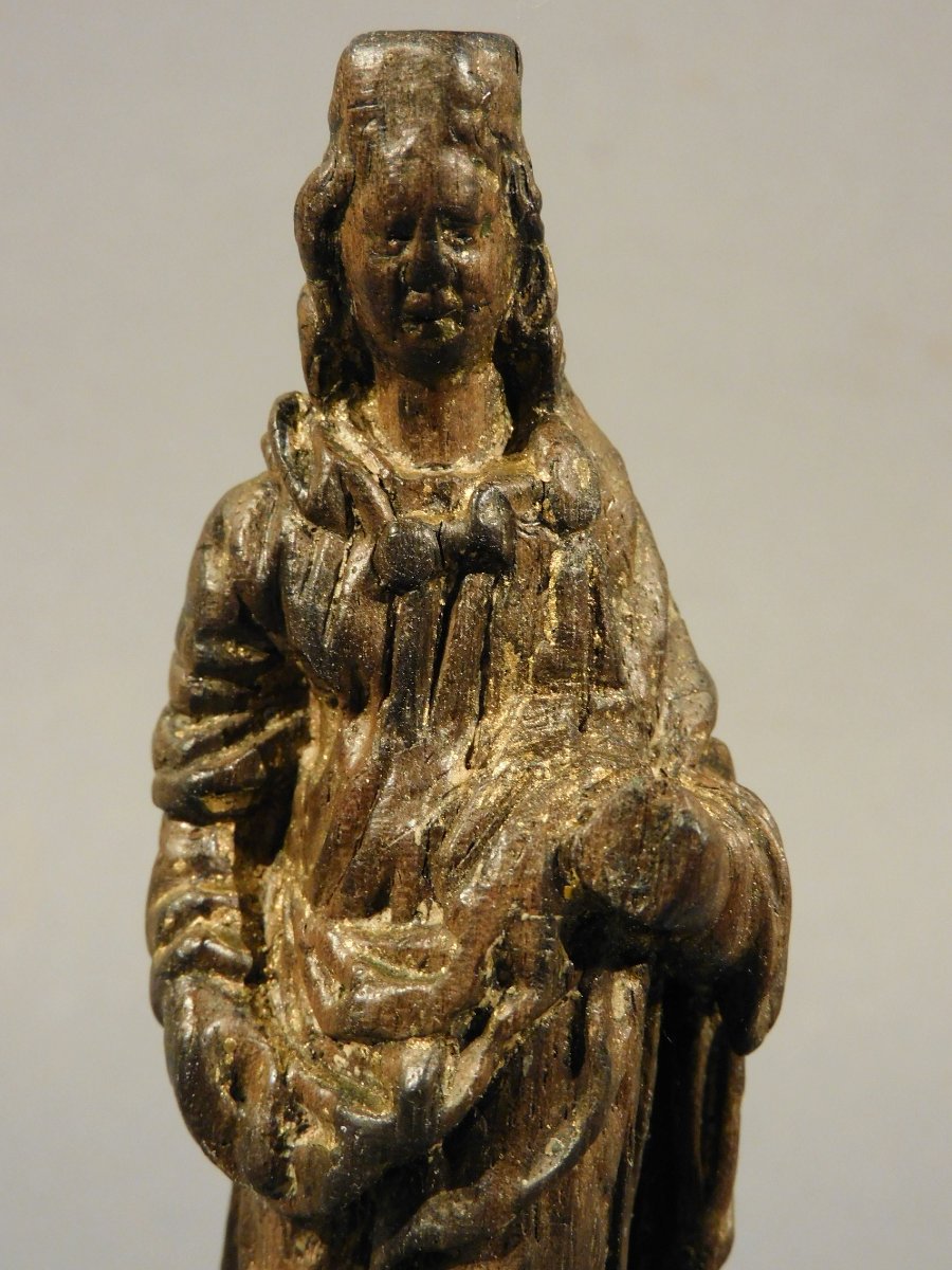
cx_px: 476
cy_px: 635
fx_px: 2200
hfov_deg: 24.4
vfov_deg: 32.2
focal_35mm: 60
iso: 400
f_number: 4.2
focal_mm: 10.7
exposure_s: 1/20
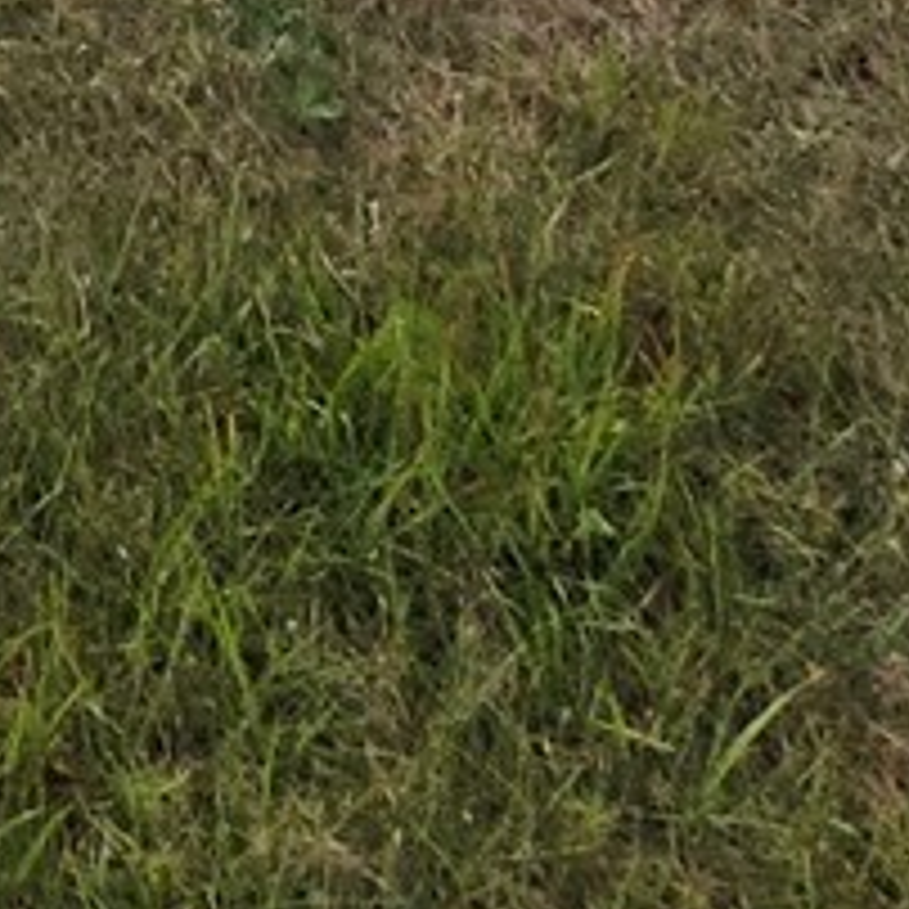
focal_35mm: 91
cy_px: -1444
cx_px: -639
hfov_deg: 16.5
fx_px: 2704
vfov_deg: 12.9
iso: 80
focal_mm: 1.7
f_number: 2.2
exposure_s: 1/359
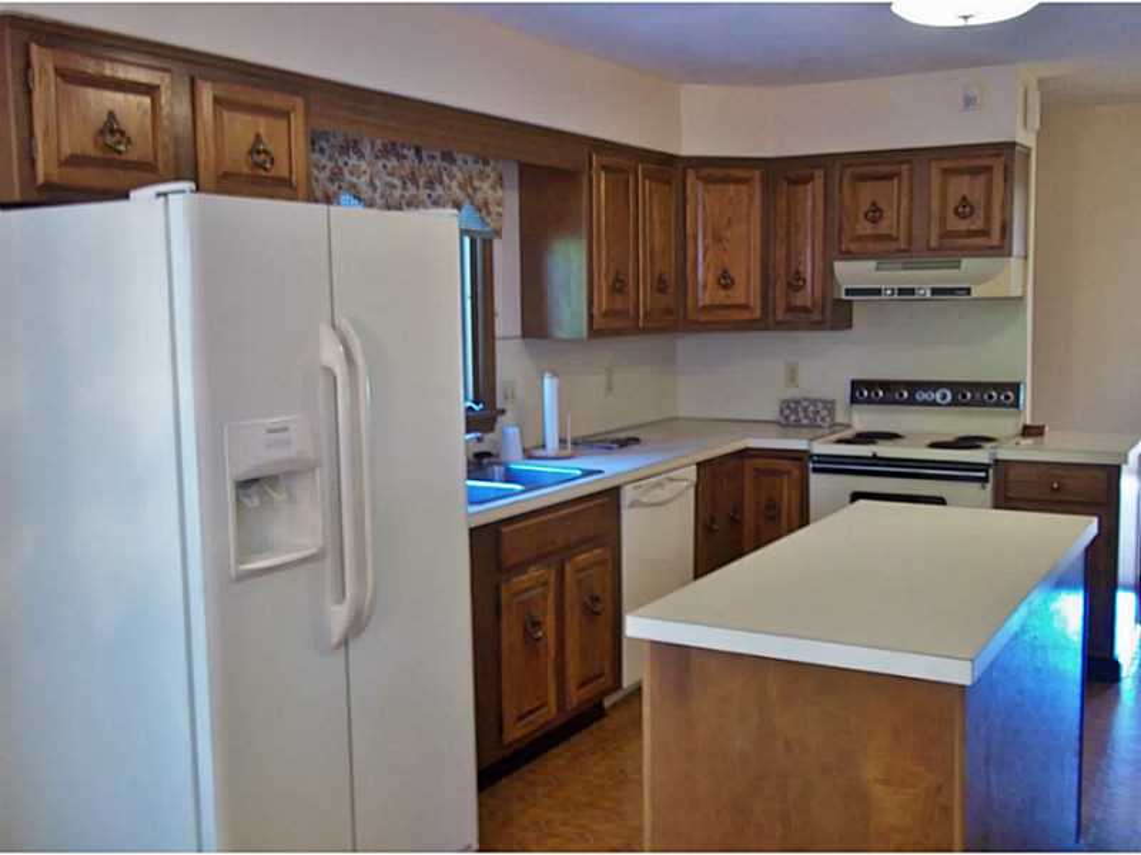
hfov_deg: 51.4
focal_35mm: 36
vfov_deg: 39.7
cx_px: 570
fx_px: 1187
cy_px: 428
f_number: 3.1
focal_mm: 6.5
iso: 185
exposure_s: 1/8
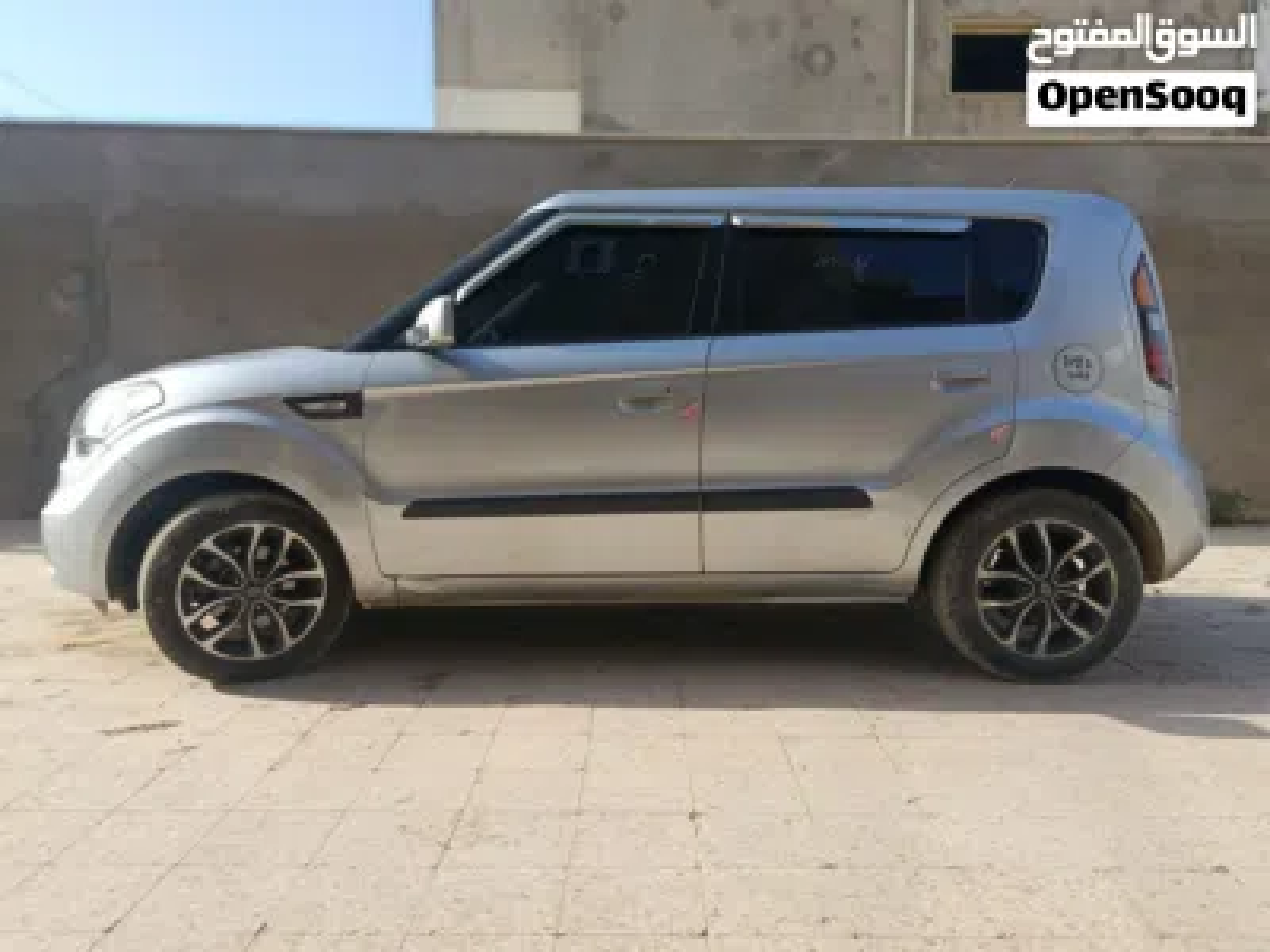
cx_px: 635
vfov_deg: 56.8
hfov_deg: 71.6
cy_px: 476
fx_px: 881
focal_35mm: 24
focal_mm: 5.31
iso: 50
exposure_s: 1/359
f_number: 1.7
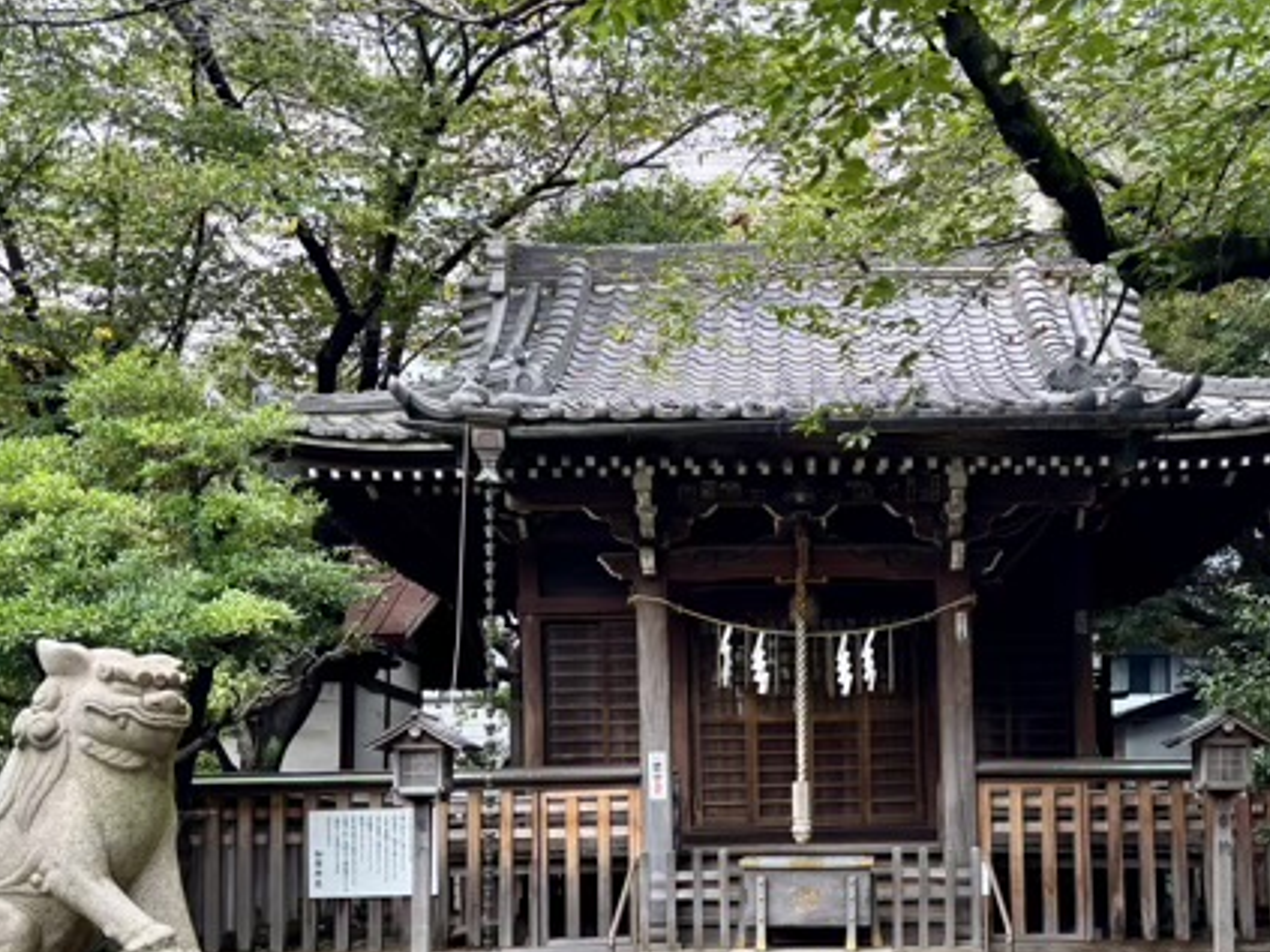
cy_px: 773
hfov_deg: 43.5
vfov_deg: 32.6
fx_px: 1577
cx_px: 808
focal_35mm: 43
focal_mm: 5.96
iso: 40
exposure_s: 1/152
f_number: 1.6
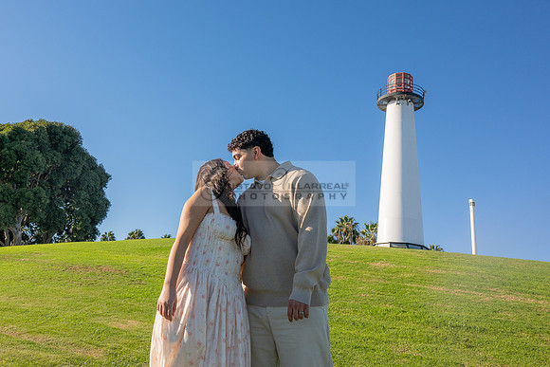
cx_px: 203
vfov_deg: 40.9
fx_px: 490
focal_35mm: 32
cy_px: 146
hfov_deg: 57.8
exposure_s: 1/640
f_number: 9
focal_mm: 24
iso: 200
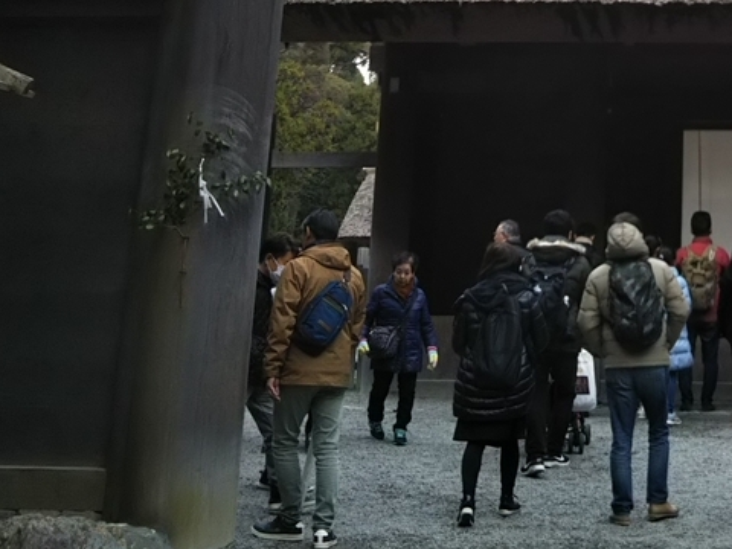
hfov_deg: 25.0
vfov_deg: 19.0
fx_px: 1586
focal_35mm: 75
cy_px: -21
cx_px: 702
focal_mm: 4
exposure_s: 1/239
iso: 20
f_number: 2.2
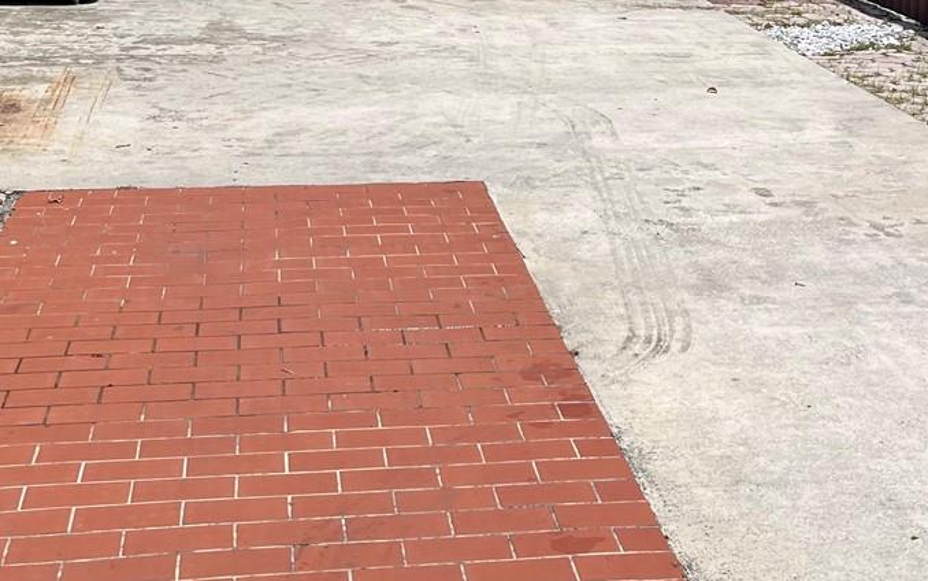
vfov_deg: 19.3
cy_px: -33
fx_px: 1644
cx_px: 613
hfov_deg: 31.3
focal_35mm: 65
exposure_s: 1/5076
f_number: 1.6
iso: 50
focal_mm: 5.1
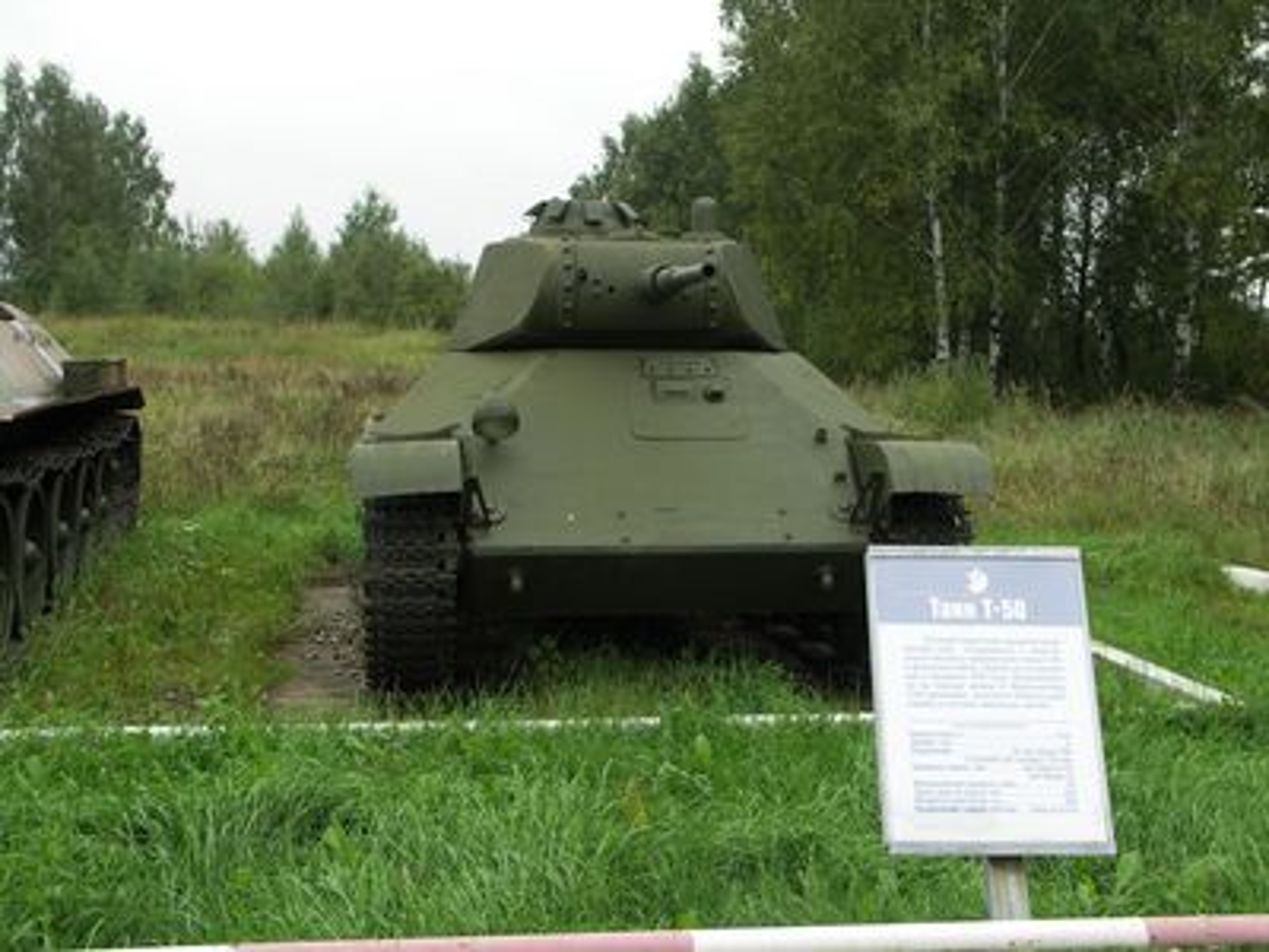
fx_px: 1760
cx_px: 634
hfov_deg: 39.7
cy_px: 476
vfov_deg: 30.3
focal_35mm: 48
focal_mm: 12.5
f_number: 3.2
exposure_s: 1/80
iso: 50
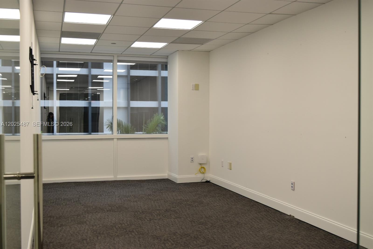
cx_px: 186
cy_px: 124
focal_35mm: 42
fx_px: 435
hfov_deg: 46.4
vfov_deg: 31.9
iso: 400
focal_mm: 28
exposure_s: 1/160
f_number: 6.3
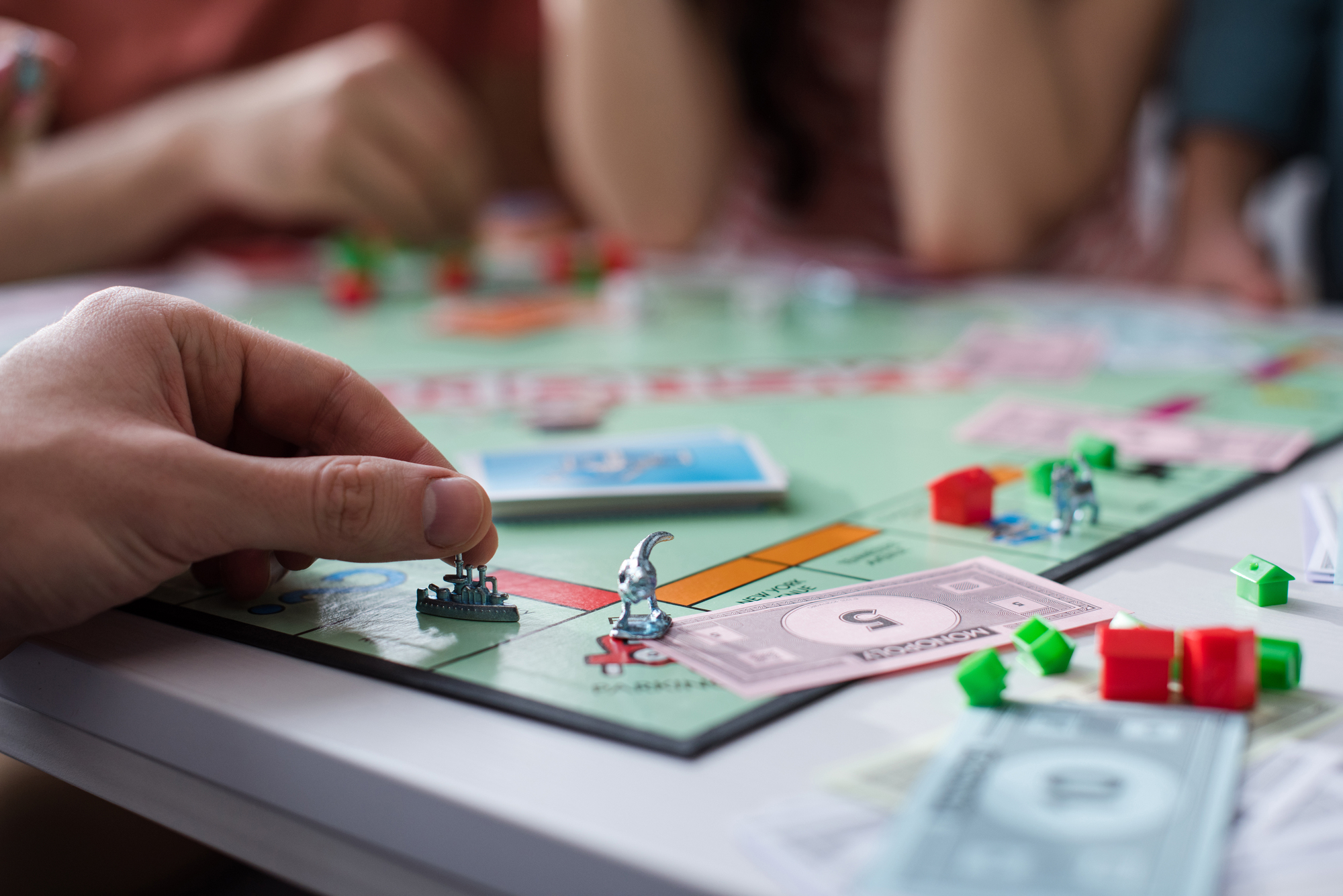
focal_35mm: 50
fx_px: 1866
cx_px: 672
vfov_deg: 27.0
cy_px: 448
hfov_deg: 39.6
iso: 400
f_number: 3.5
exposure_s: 1/200
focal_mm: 50
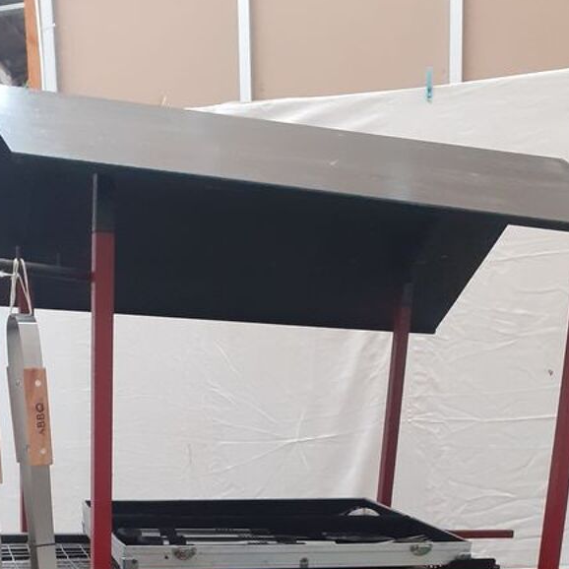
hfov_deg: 31.1
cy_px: 649
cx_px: 264
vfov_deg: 27.9
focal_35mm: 55
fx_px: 1023
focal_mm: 3.6
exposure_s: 1/25
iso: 200
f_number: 1.9
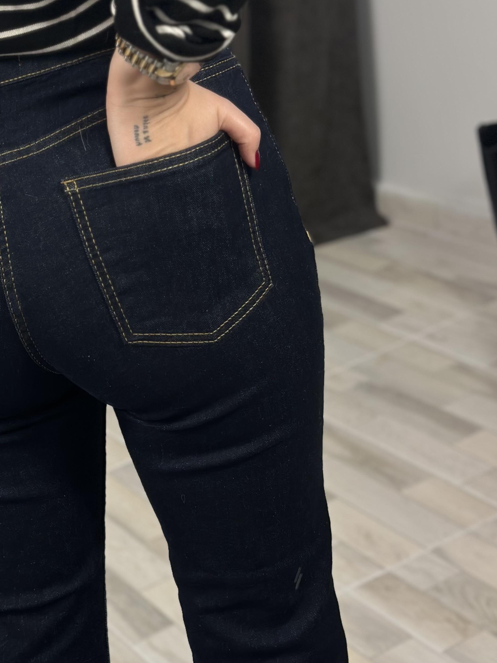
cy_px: 331
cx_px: 103
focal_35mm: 78
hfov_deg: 18.7
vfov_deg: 25.0
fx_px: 1493
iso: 100
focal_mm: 6.86
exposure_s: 1/100
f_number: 1.78
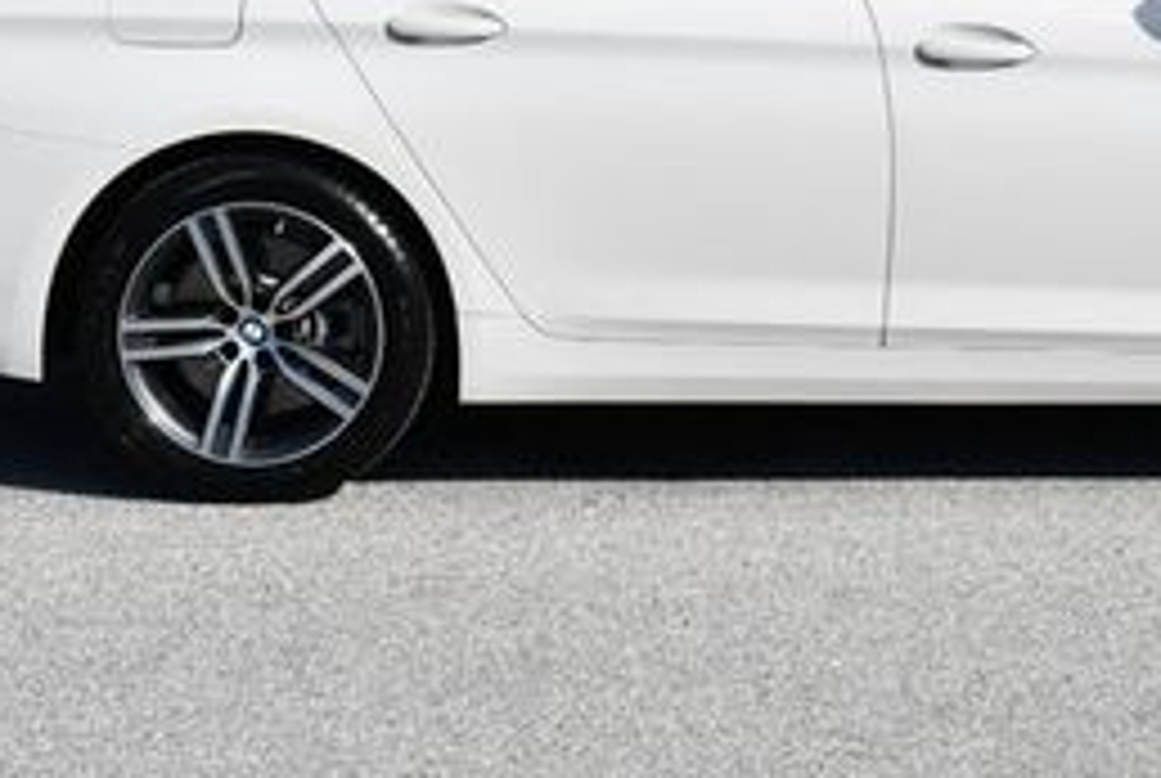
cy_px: -166
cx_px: 986
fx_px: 4167
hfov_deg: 15.7
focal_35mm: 129
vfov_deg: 10.5
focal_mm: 26
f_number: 9
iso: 100
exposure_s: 1/320
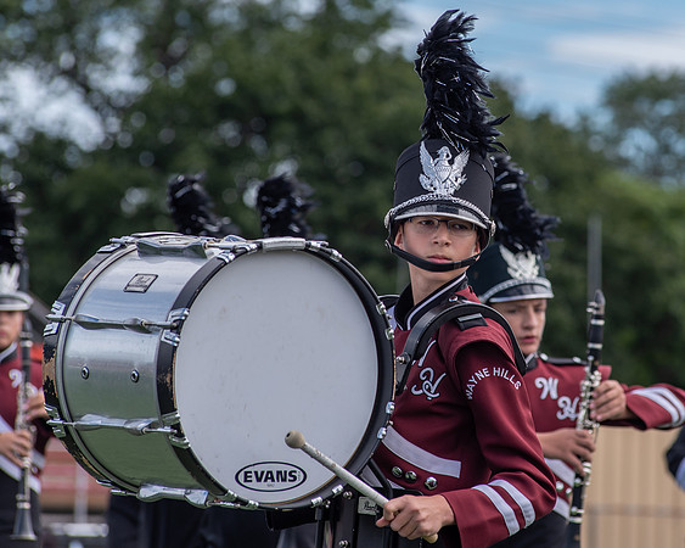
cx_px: 469
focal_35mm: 279
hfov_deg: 6.9
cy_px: 212
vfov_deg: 5.5
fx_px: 5655
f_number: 5.6
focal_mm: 200
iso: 200
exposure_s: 1/640
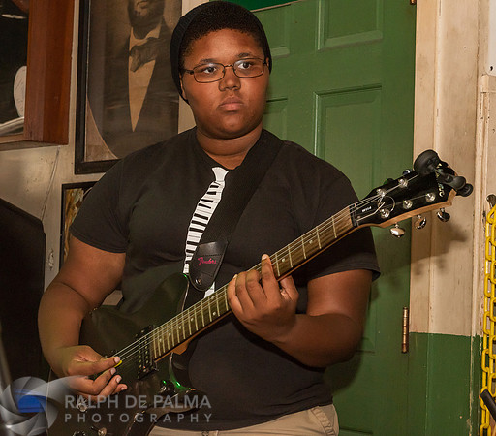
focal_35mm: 87
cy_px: 214
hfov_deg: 21.1
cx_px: 216
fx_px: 1331
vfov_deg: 18.6
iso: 800
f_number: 9
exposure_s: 1/125
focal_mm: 58
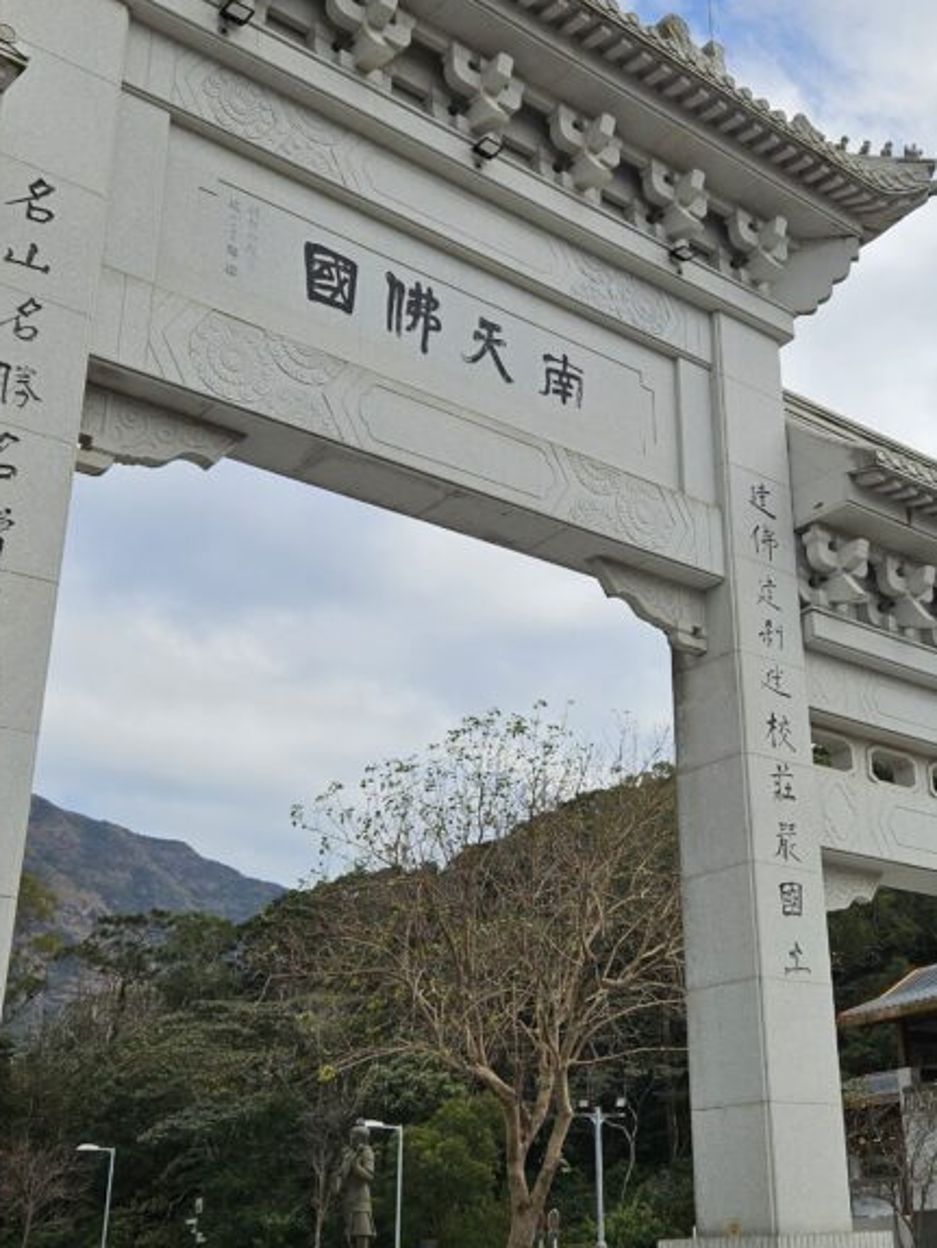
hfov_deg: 34.6
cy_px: 639
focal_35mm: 41
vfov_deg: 45.8
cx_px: 672
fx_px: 1479
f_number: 1.8
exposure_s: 1/3336
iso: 25
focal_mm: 5.4
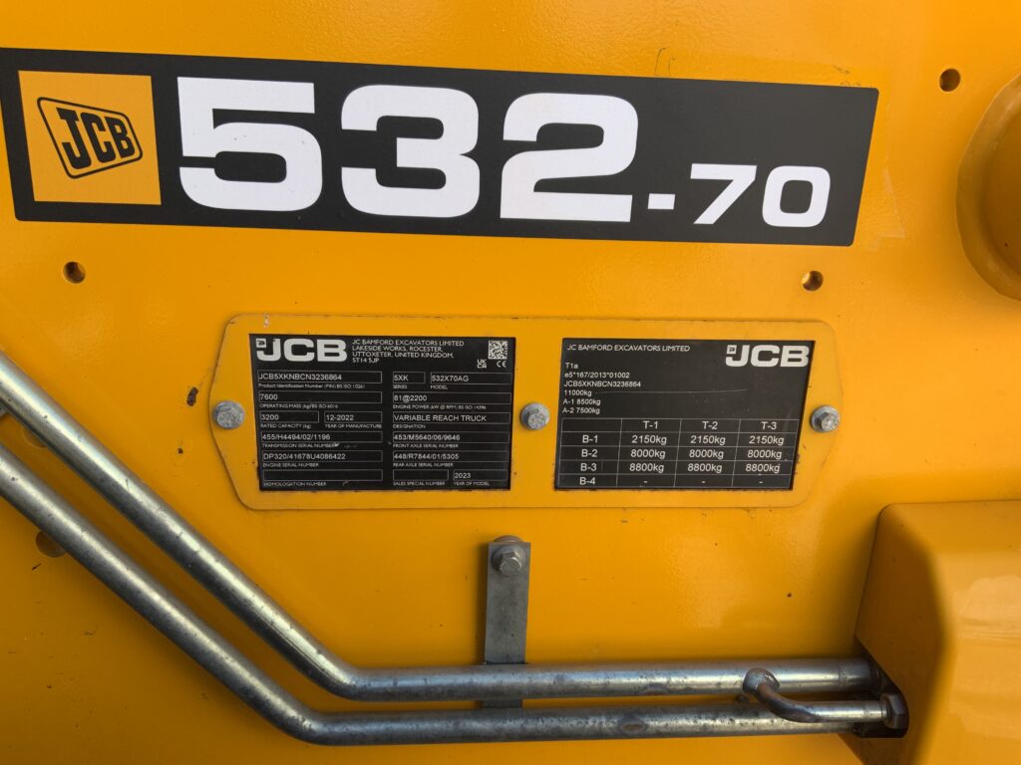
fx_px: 855
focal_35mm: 29
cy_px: 382
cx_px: 510
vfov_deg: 48.2
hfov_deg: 61.7
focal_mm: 3
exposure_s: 1/370
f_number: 1.8
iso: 16
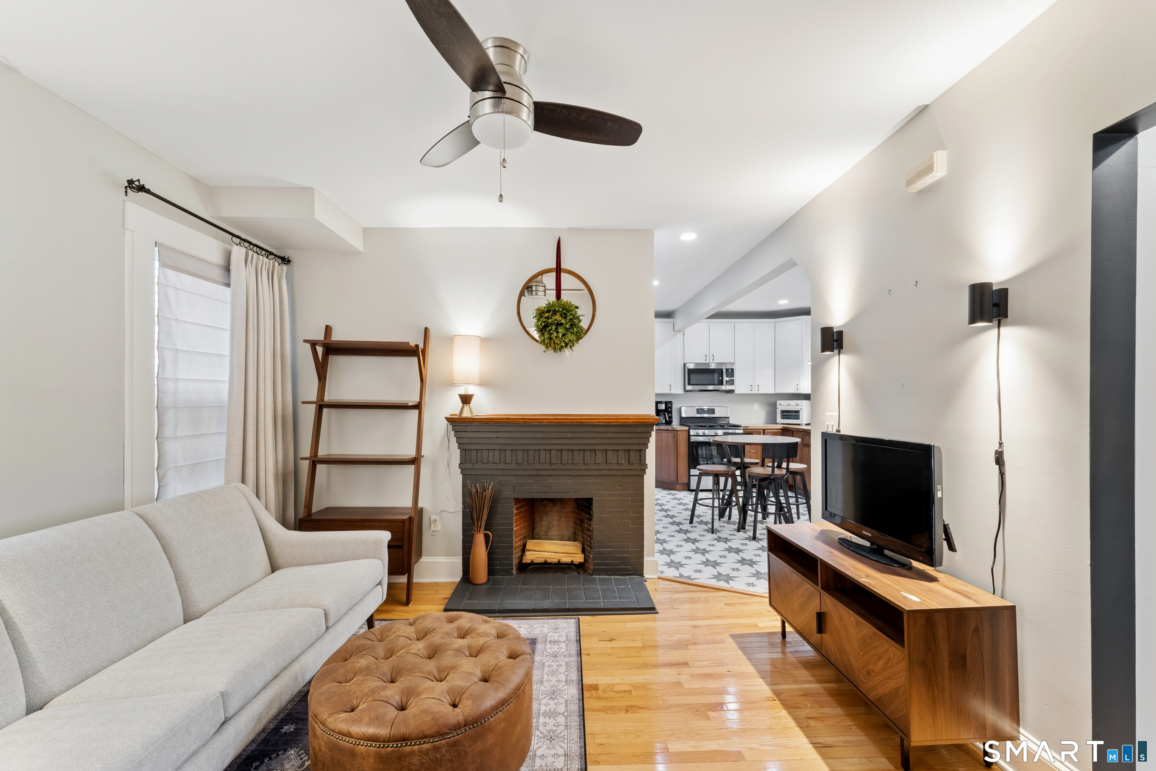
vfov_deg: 81.2
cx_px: 578
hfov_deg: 104.3
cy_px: 386
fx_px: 450
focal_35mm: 14
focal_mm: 14
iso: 400
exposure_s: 1/1.25
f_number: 13
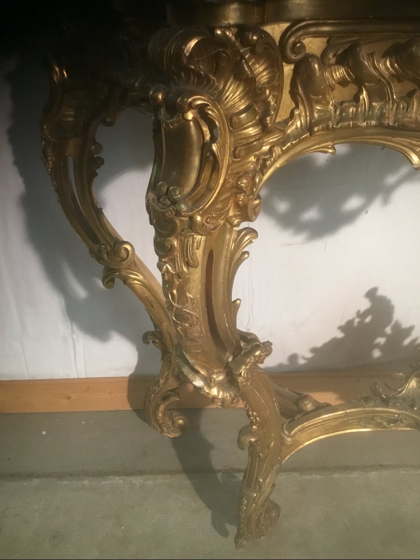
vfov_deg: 58.4
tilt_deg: -31.2
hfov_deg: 45.4
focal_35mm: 31
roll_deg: +2.5
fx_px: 502
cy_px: 280
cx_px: 210
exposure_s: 1/33
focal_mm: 3.3
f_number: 2.4
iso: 160
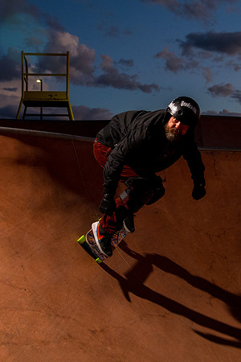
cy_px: 160
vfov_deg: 36.3
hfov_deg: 24.7
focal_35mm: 55
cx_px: 136
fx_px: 550
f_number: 4
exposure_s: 1/250
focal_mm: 31
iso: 5000
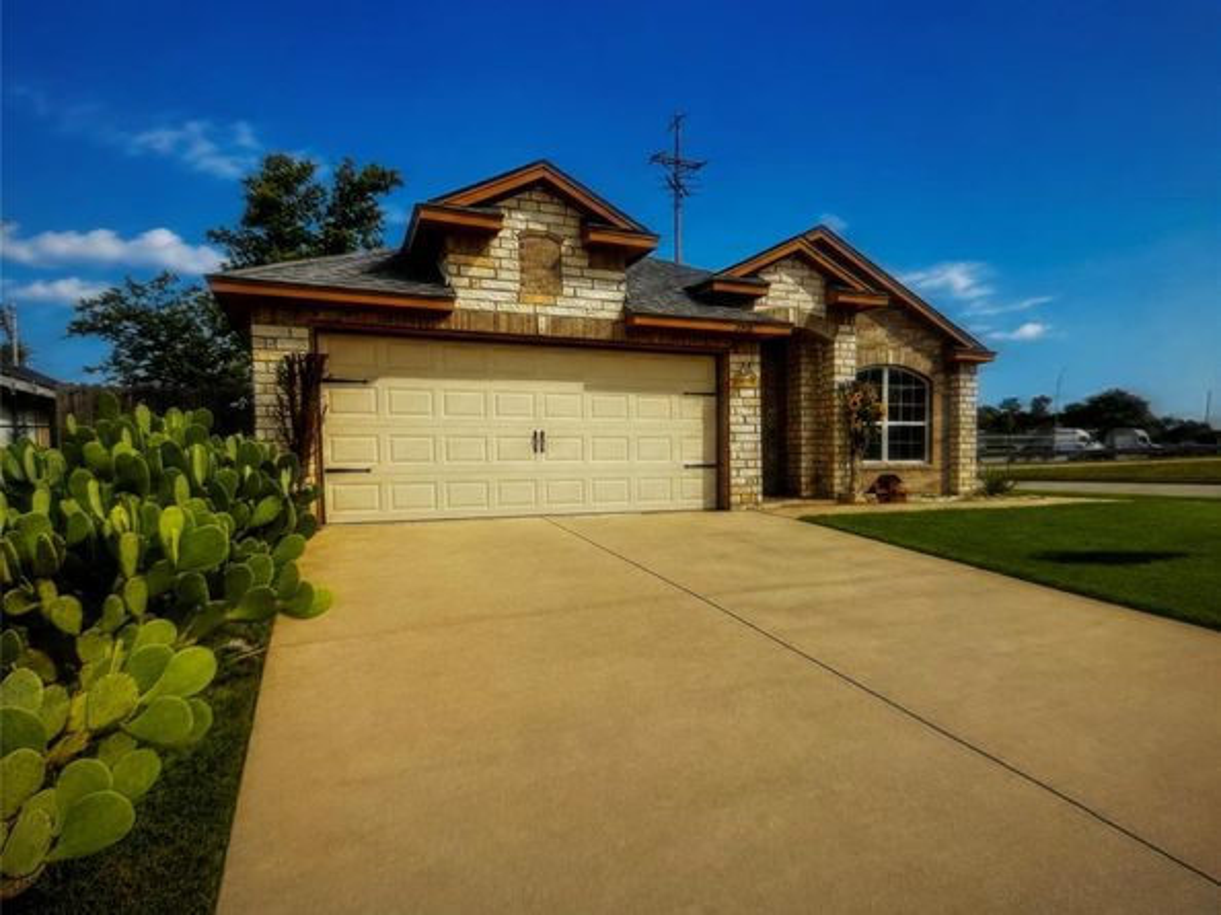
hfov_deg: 71.6
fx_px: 846
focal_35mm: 24
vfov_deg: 56.8
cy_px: 458
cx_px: 610
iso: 160
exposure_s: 1/120
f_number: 1.78
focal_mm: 6.76
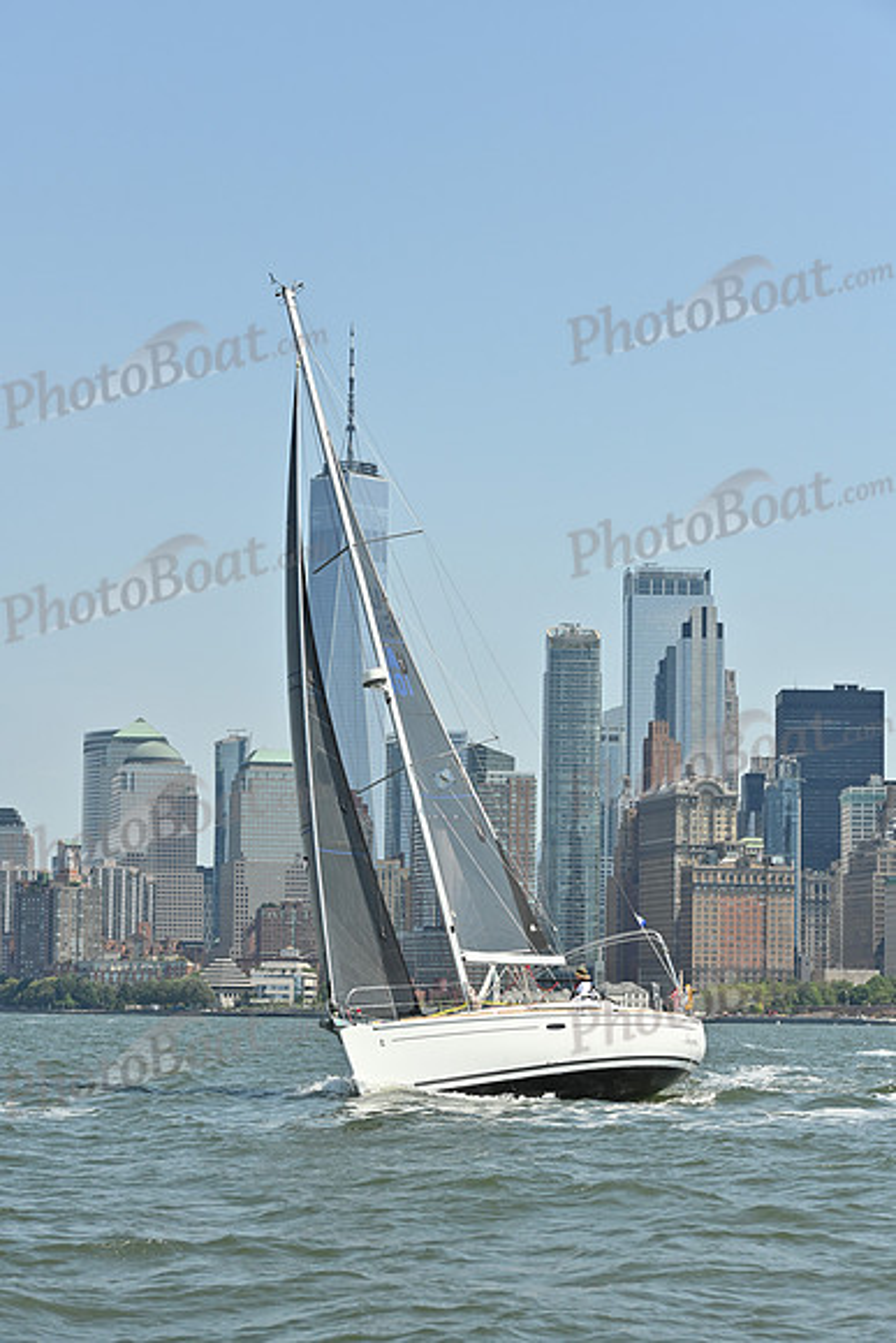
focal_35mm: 90
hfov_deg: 15.2
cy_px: 672
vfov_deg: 22.6
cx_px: 448
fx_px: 3358
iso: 320
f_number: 6.3
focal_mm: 90
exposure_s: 1/1250
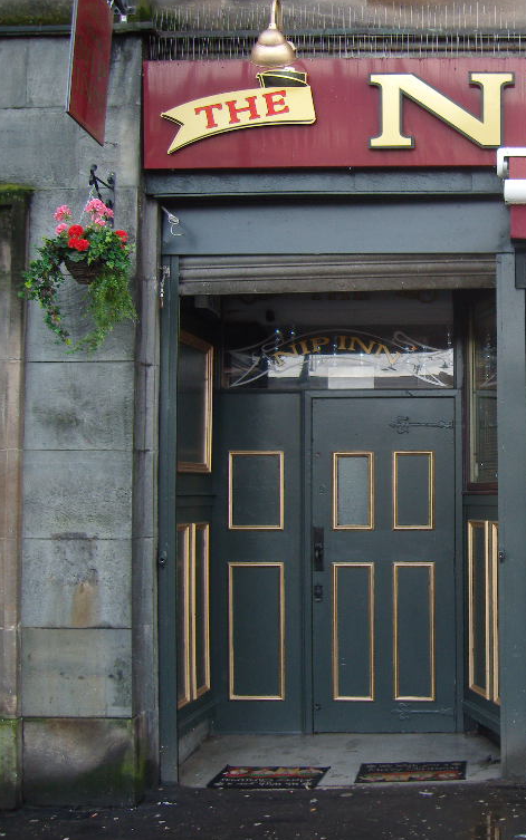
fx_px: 1123
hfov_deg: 24.9
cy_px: 416
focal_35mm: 49
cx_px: 543
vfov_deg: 41.0
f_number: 2.8
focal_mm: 7.3
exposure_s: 1/80
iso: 80
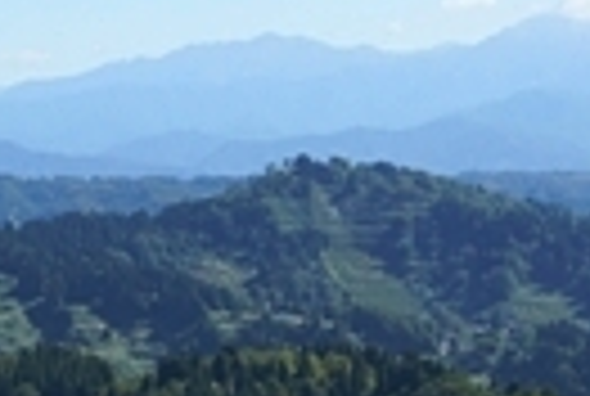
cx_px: 144
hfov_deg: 14.9
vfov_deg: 9.5
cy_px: 736
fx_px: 2250
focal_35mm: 137
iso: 80
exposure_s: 1/80
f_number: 13
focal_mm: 24
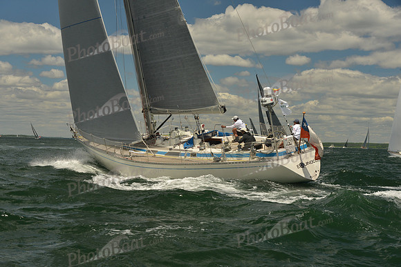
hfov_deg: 28.8
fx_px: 780
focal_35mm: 70
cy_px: 134
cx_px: 200
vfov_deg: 19.5
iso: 400
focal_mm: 70
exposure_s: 1/800
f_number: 8
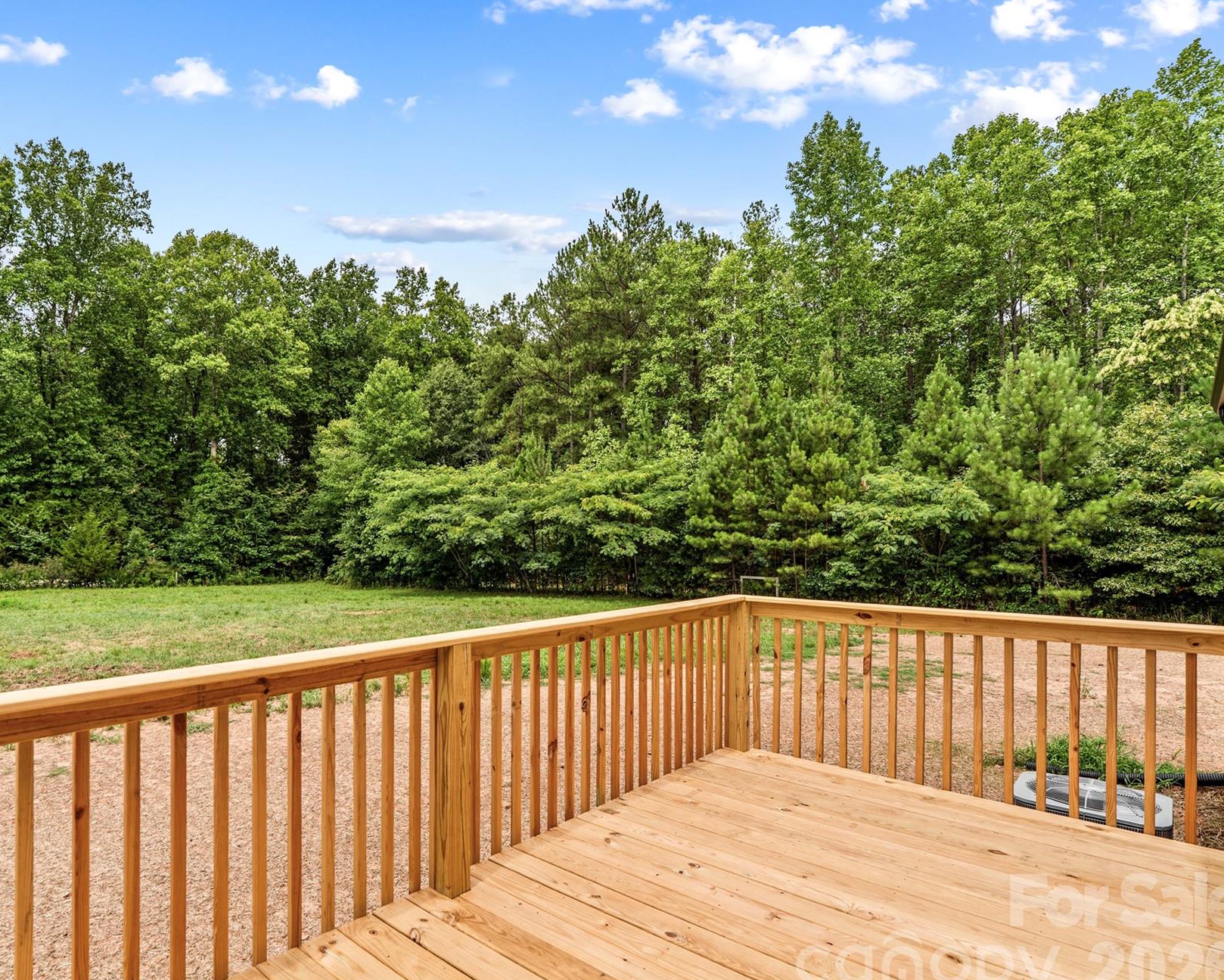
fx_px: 688
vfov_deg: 70.8
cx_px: 477
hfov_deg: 82.0
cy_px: 506
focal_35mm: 19
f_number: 8
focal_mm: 16
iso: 100
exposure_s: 1/125
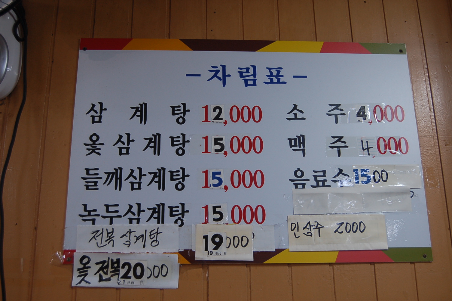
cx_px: 226
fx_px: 489
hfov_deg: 49.6
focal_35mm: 39
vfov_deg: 34.1
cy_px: 150
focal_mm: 26
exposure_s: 1/90
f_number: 4.8
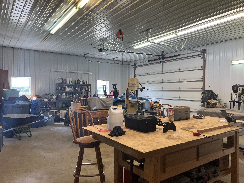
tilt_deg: -1.4
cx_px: 122
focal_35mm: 26
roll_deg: +0.2
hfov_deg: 67.3
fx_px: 183
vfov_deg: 53.1
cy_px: 92
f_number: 1.5
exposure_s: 1/120
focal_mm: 5.7
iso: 100
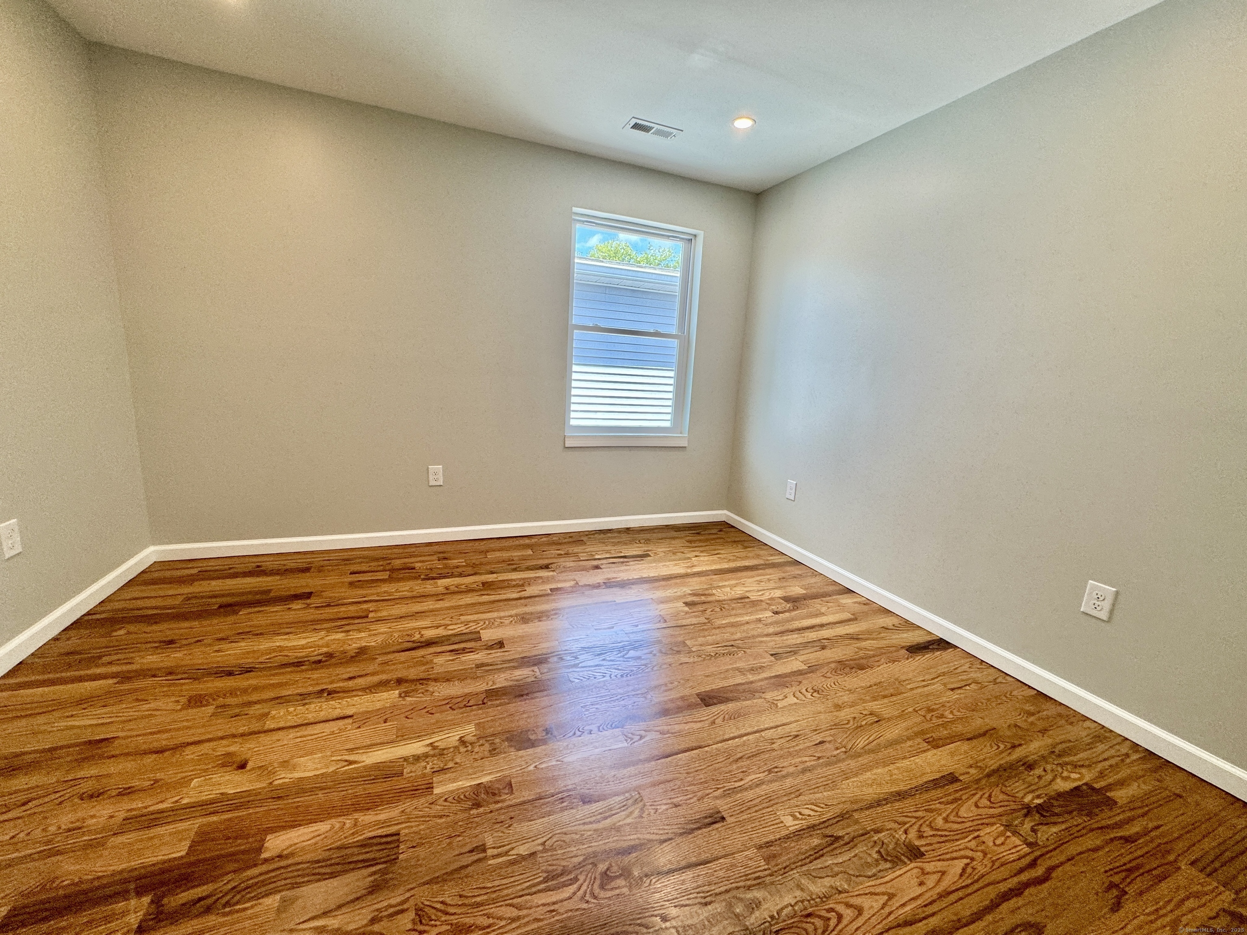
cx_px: 624
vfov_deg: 85.7
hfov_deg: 102.1
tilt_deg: -11.6
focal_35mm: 14
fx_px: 504
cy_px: 468
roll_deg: -3.3
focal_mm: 2.22
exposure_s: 1/120
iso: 125
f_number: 2.2
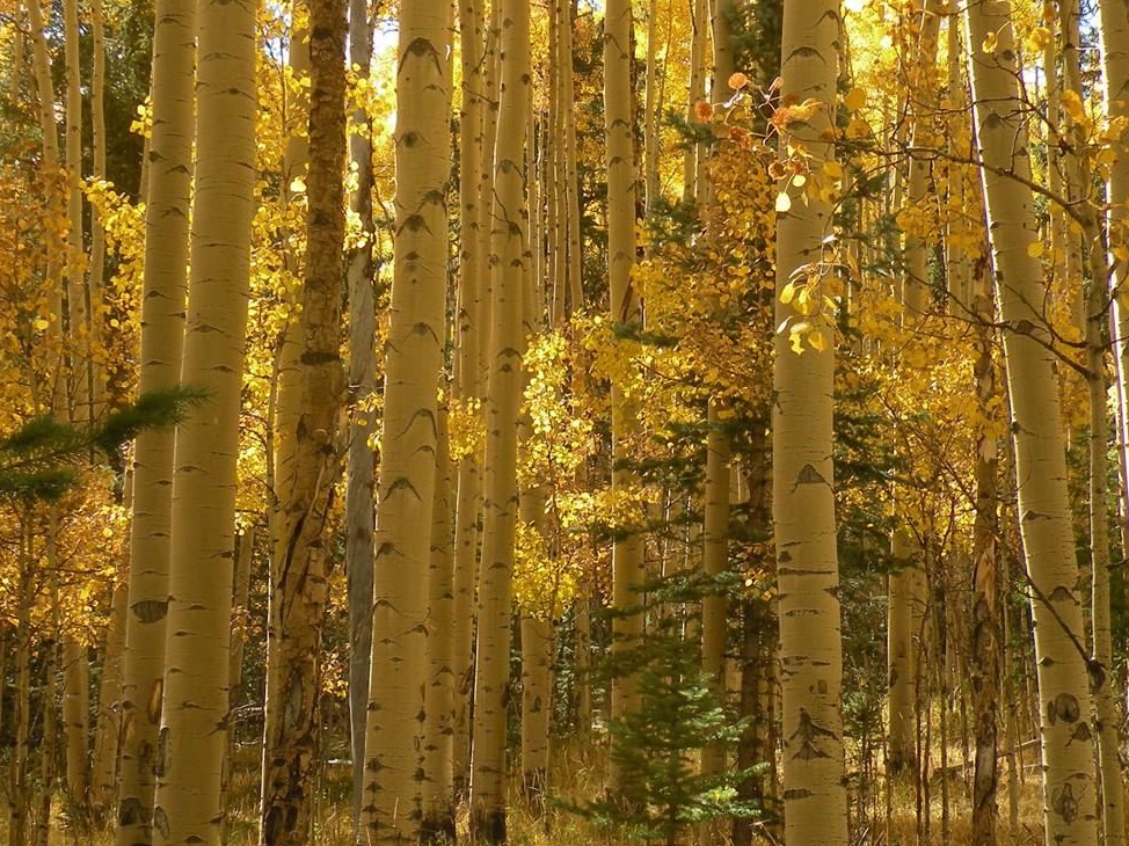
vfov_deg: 16.0
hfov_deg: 21.3
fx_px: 3000
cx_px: 701
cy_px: 350
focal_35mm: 92
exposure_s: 1/122
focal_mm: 9.8
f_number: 4.5
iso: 64
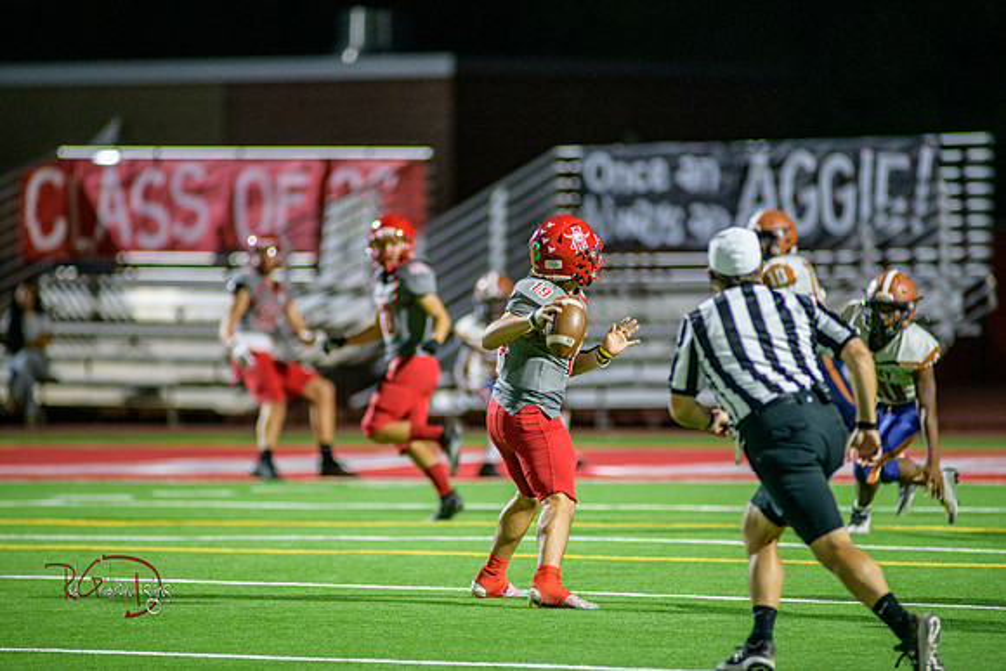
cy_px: 336
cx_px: 503
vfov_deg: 4.6
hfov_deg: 6.9
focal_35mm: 300
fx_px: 8385
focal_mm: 300
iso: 2000
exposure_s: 1/500
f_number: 2.8
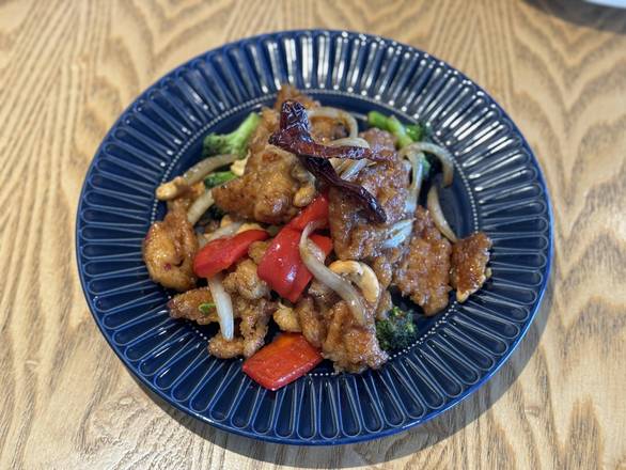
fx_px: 868
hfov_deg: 39.6
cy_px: 235
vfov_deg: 30.3
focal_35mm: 48
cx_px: 313
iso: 100
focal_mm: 6.86
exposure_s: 1/50
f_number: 1.78
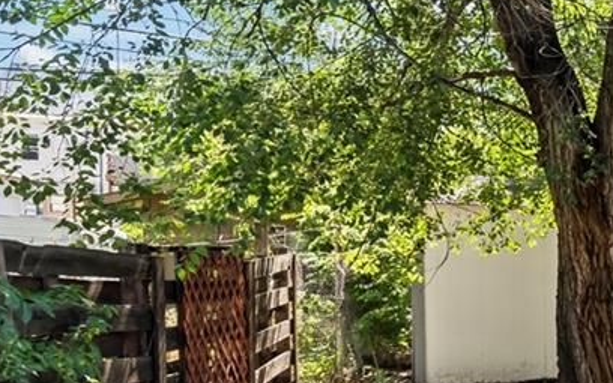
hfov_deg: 21.3
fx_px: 936
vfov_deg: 22.7
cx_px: 1137
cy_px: 327
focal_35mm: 56
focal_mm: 14
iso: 250
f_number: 5.6
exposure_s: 1/30
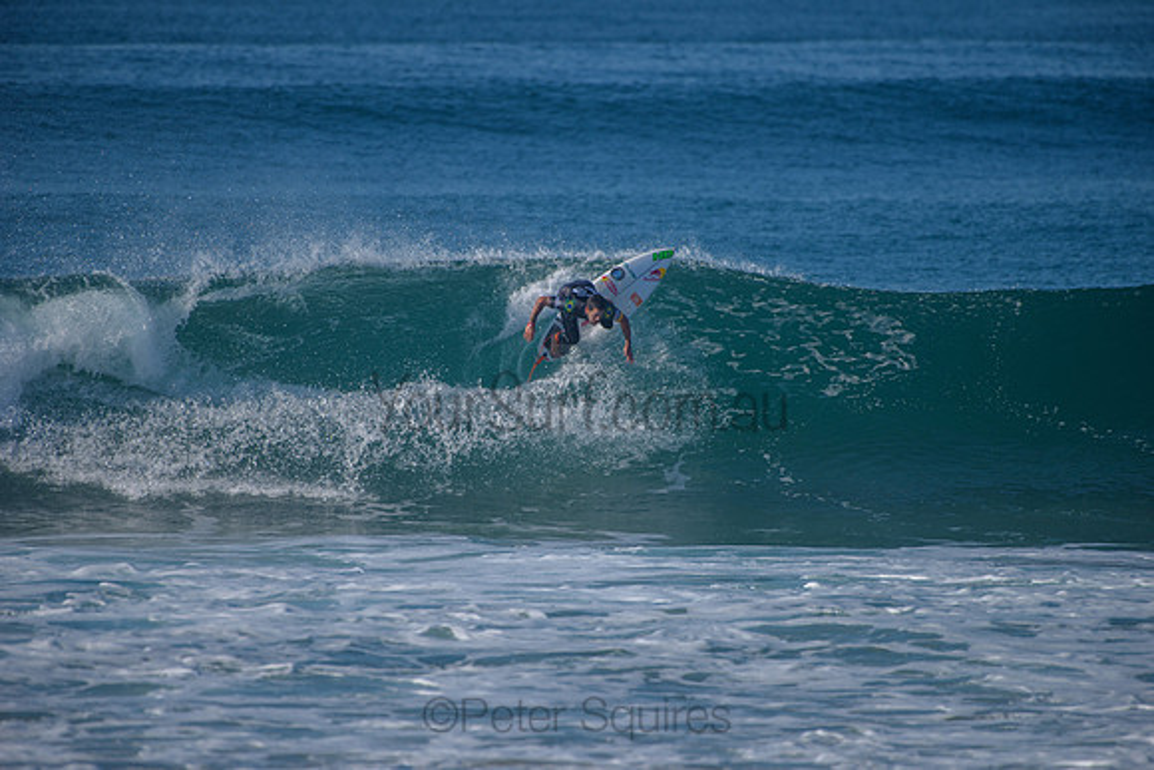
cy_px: 385
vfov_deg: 2.8
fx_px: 16031
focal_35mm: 500
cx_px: 577
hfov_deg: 4.1
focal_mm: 500
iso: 200
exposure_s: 1/2000
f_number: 5.6
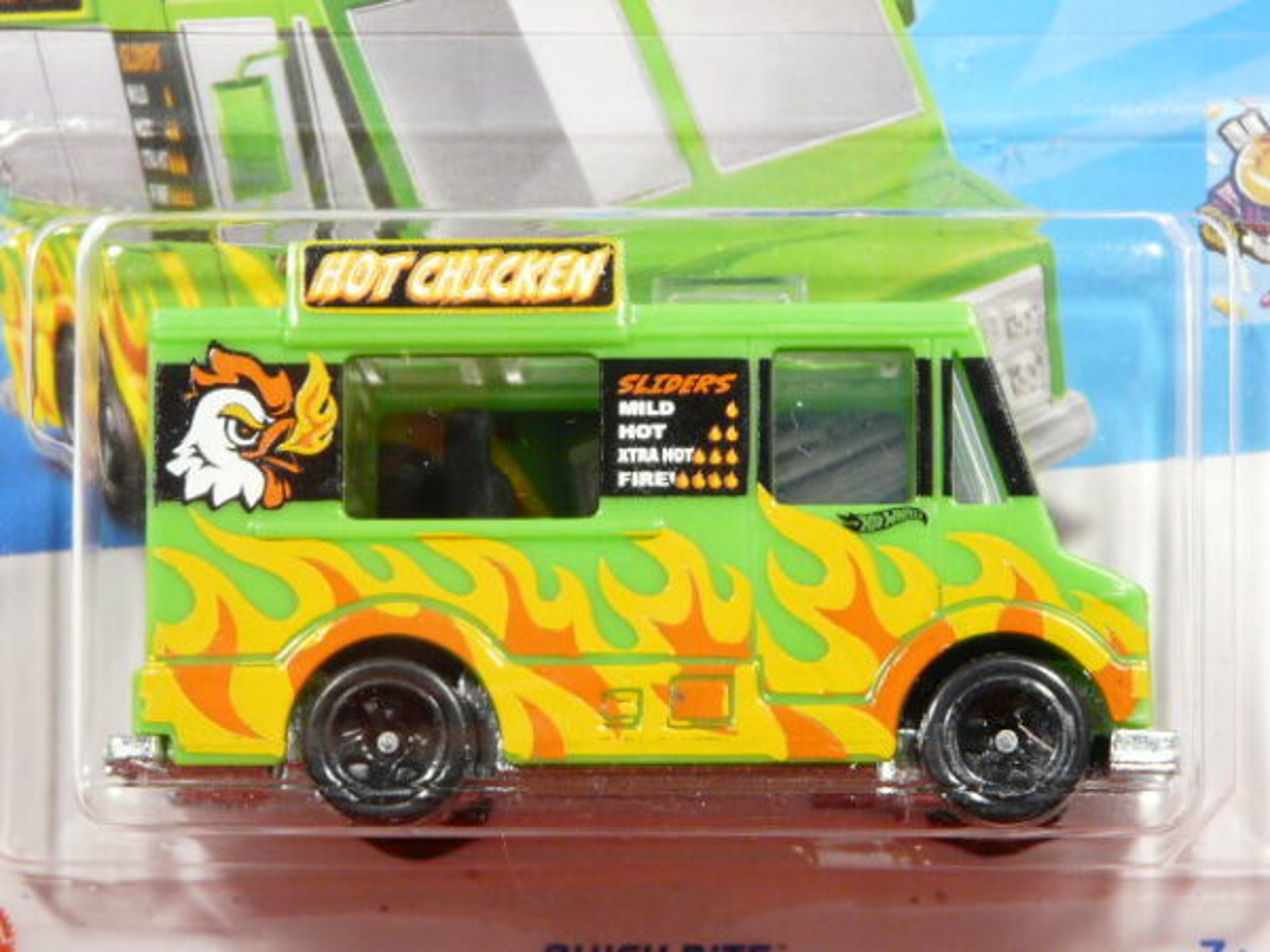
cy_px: 476
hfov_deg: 13.2
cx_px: 635
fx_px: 5503
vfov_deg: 9.9
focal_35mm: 150
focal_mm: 15.4
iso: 200
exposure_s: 1/40
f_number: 3.6
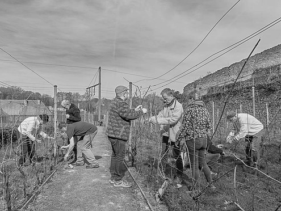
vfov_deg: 51.4
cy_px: 105
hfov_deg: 65.3
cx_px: 142
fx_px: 219
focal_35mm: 27
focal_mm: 24
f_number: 8
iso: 400
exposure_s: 1/1600
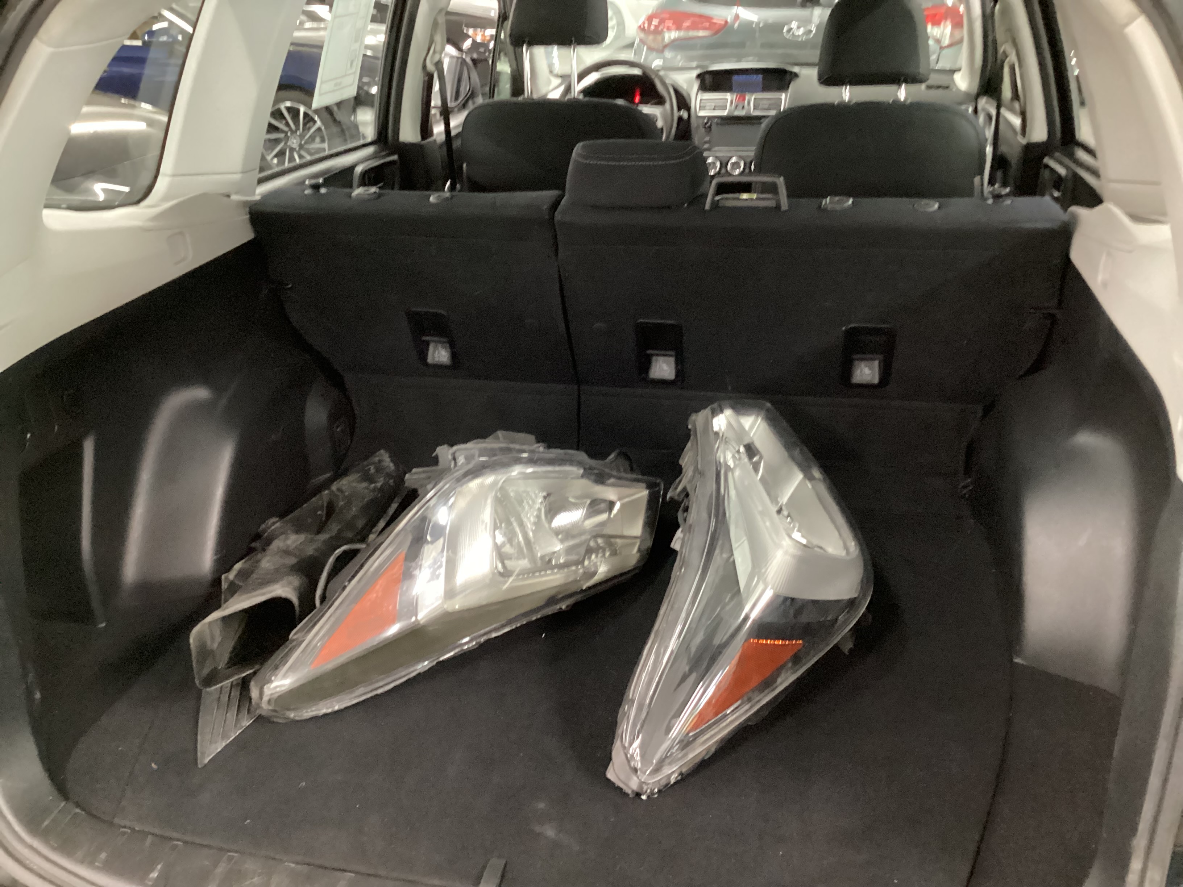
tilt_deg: -26.3
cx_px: 592
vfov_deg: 45.4
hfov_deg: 58.4
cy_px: 444
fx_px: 1059
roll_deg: +1.4
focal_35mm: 31
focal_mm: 3.3
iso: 800
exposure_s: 1/24
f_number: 2.4
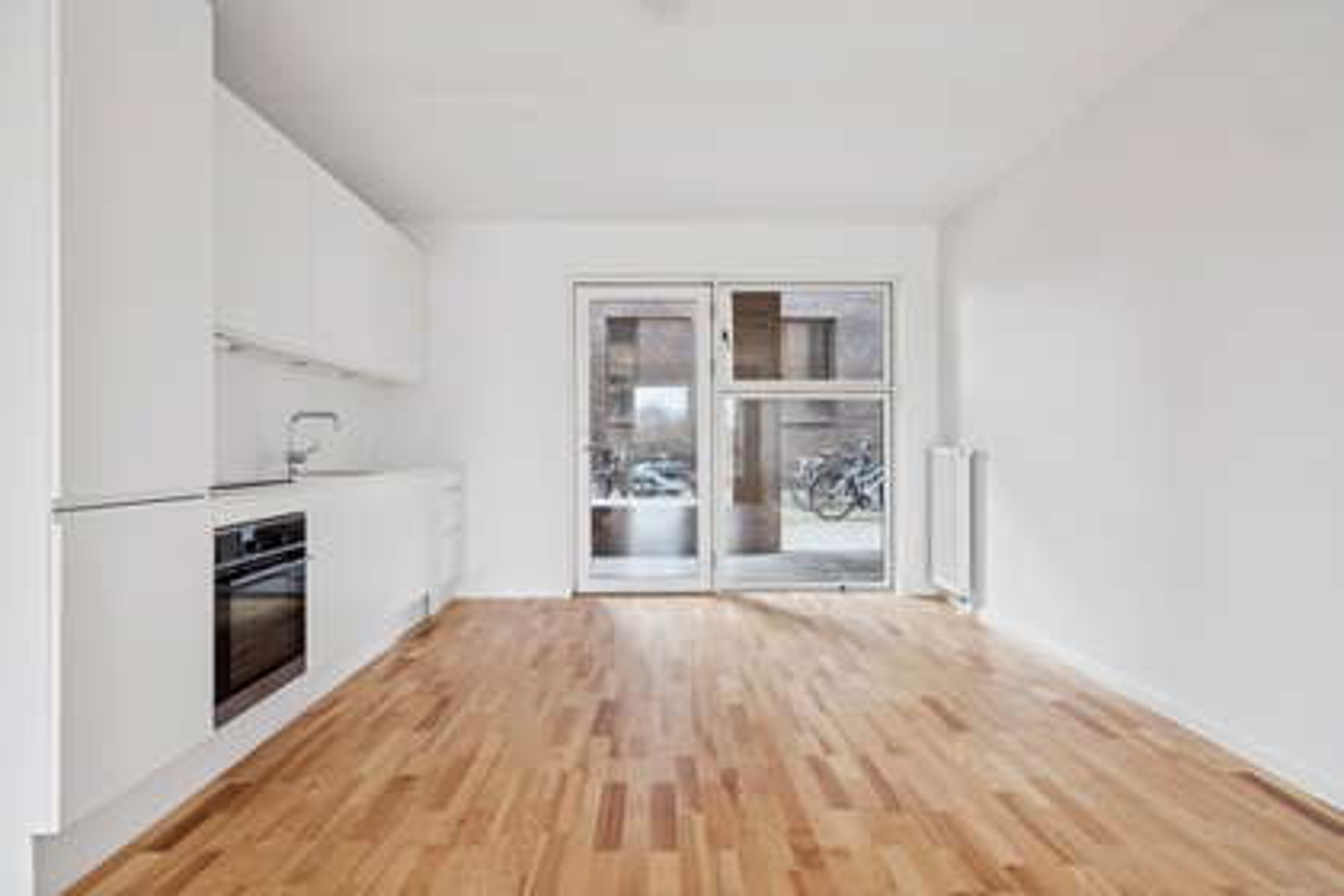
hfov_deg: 84.0
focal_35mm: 20
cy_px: 448
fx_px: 747
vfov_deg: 61.9
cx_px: 672
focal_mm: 13.2
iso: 800
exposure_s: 1/8
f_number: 5.6
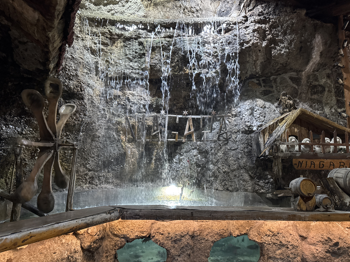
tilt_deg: +10.3
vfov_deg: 54.9
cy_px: 126
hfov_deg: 69.4
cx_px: 169
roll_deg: -0.9
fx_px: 253
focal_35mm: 25
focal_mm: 6.76
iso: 640
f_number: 1.78
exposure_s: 1/33
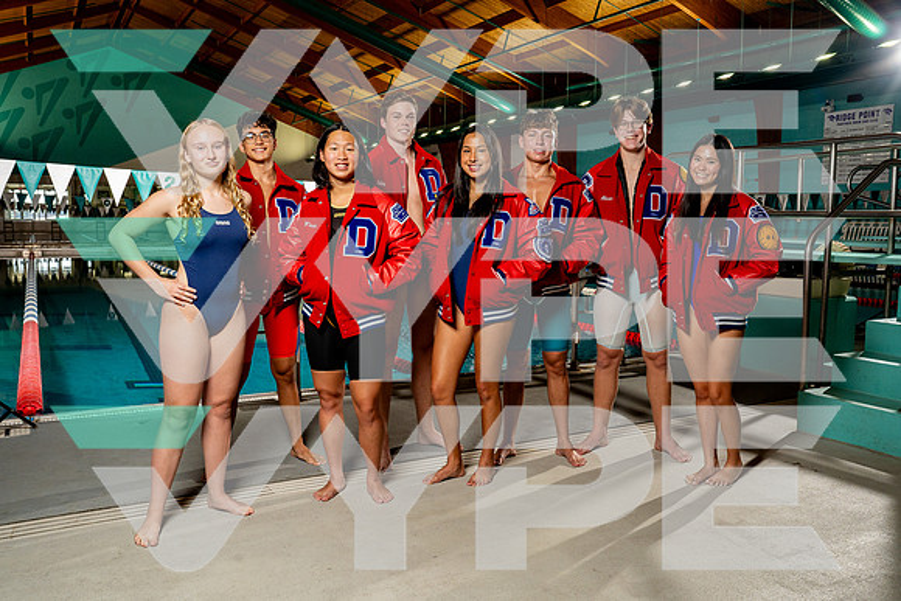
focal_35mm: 31
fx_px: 776
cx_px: 450
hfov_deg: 60.3
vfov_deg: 42.3
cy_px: 300
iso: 640
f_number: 8
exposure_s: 1/250
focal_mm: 31
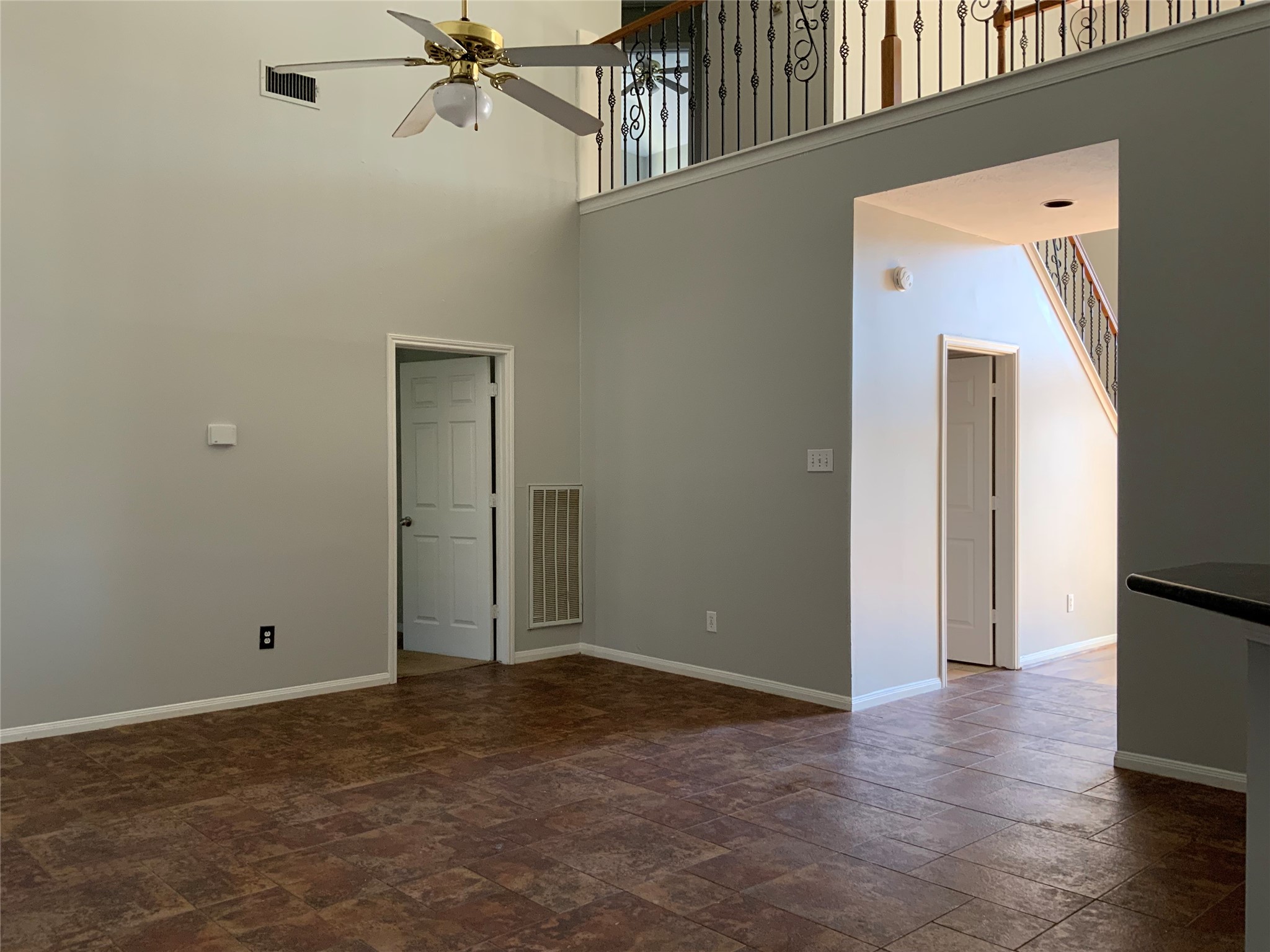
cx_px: 635
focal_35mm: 29
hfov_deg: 61.7
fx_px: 1064
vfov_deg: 48.2
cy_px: 476
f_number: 1.8
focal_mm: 3
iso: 80
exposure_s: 1/60
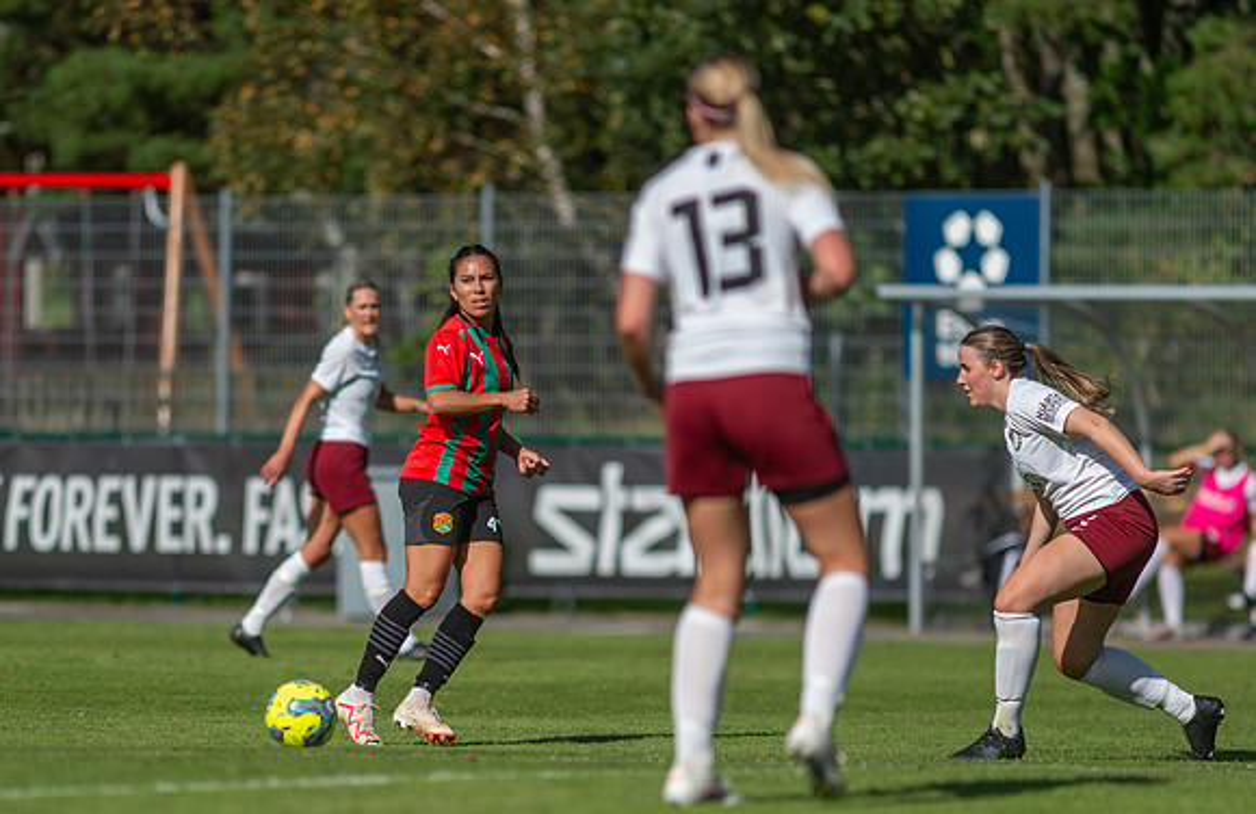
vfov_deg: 3.4
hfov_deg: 5.2
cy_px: 548
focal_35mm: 397
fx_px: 13723
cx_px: 432
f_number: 3.2
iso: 100
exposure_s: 1/2000
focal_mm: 300
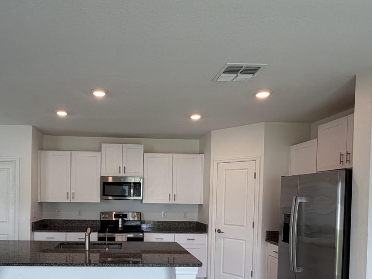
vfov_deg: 51.3
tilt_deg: -1.8
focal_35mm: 26
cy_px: 202
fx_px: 279
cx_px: 134
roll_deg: -1.1
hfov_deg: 66.1
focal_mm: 2.22
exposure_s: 1/120
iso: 80
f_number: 2.2
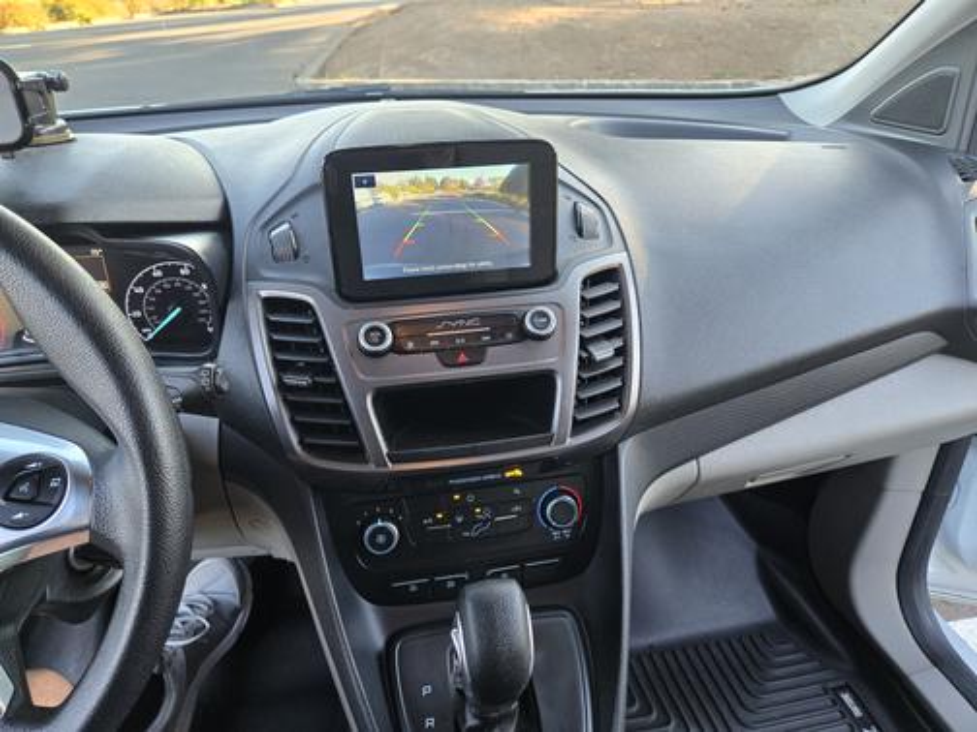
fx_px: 649
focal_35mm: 23
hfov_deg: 73.9
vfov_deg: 58.9
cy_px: 366
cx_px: 488
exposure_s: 1/180
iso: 160
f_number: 1.8
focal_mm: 5.4
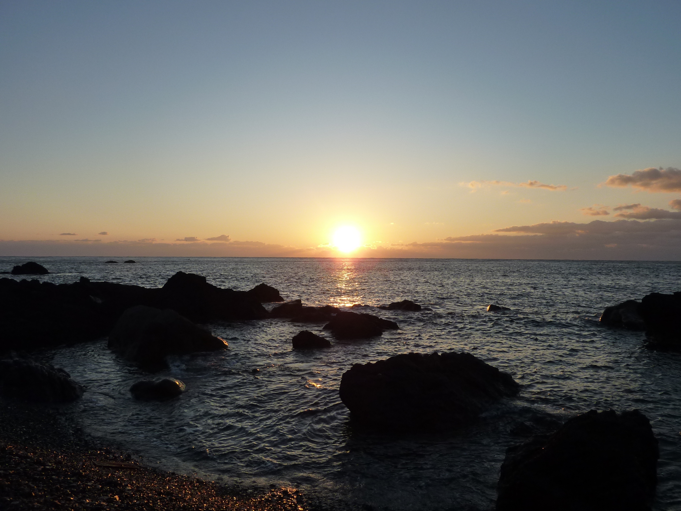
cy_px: 256
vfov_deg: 54.9
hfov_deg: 69.4
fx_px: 492
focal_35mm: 25
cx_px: 340
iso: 125
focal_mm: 4.1
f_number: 4
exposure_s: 1/400
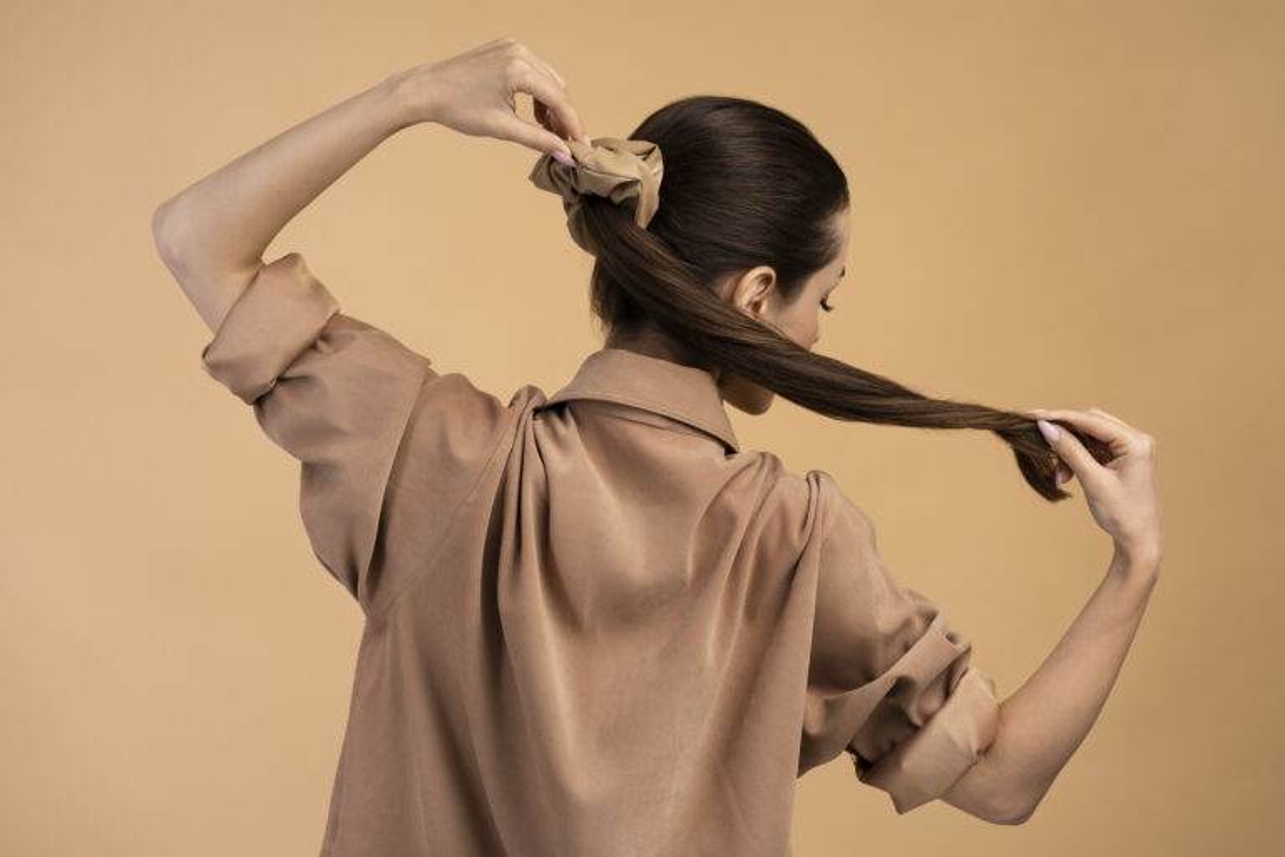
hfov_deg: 23.9
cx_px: 642
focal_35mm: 85
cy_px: 428
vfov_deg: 16.1
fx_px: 3034
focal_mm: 85
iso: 100
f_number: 5.6
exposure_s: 1/160
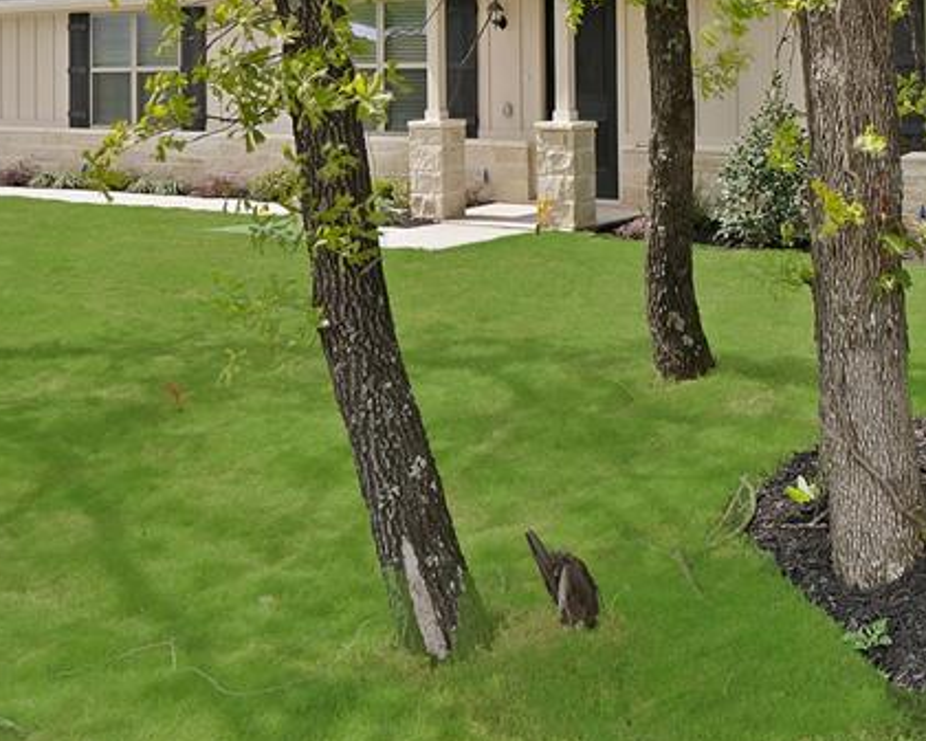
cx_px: 528
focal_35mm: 48
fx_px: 1316
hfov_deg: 38.7
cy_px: 44
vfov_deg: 29.8
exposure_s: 1/200
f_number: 9
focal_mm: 21
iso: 640
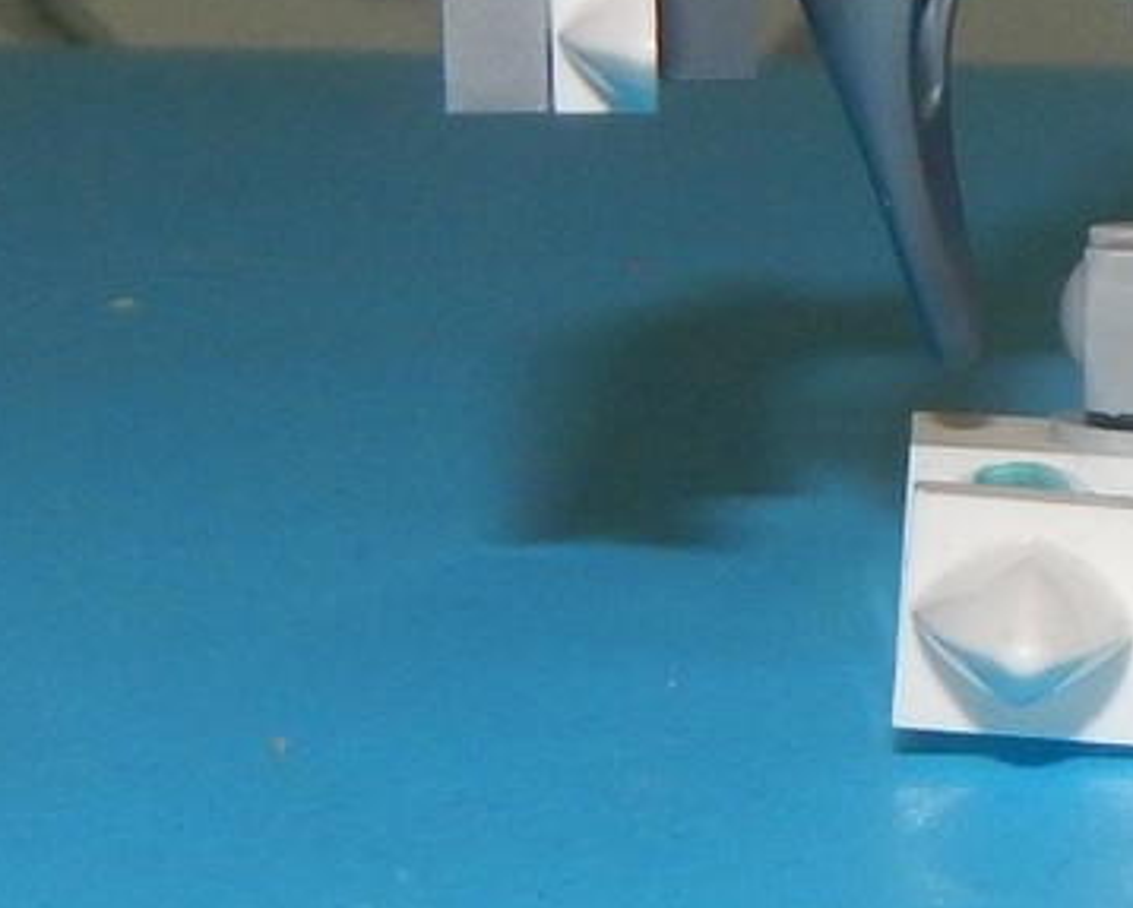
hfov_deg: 29.8
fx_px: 1812
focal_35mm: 54
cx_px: 1355
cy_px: 188
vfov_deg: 27.6
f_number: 3
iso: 200
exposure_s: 1/30
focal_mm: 4
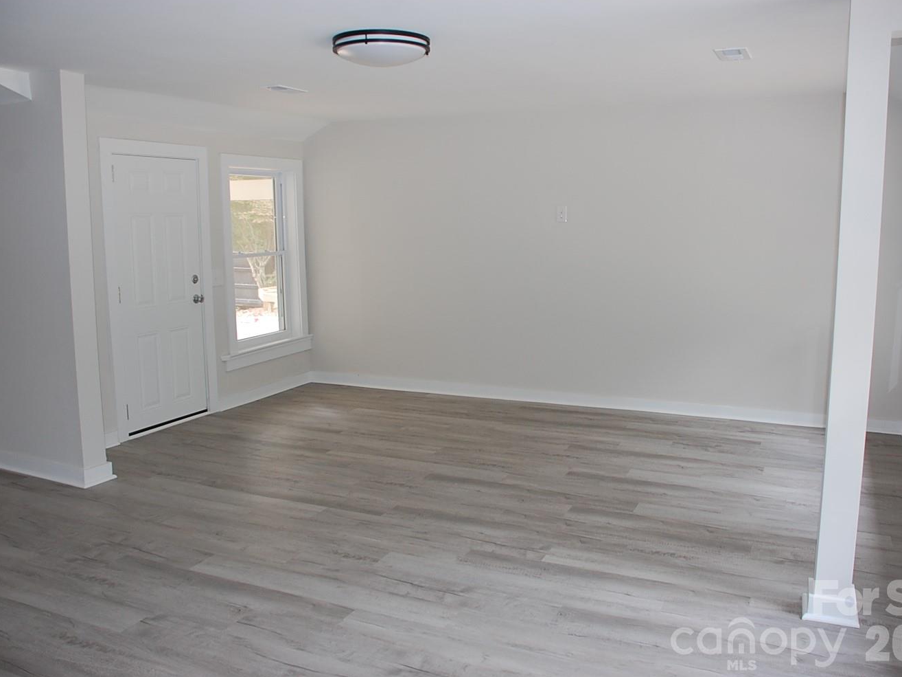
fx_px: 860
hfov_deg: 55.4
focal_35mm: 33
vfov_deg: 42.9
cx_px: 458
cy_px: 335
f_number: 3.8
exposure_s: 1/60
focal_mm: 20
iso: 400
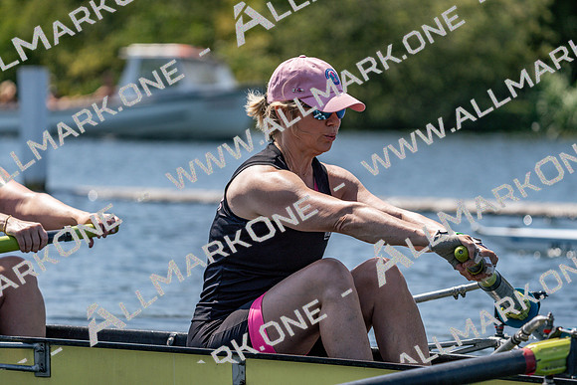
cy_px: 192
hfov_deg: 7.9
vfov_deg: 5.3
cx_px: 288
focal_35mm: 259
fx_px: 4152
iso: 250
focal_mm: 259
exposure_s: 1/2000
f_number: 5.6
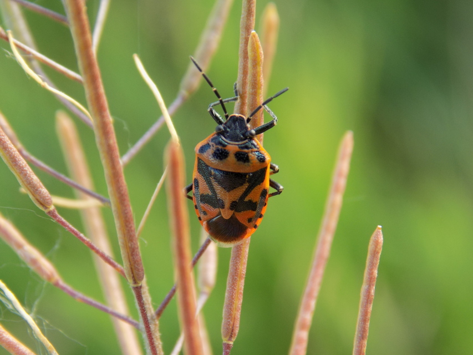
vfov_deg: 12.6
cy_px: 178
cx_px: 236
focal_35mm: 118
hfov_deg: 16.7
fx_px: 1613
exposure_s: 1/30
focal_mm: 20.9
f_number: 4.8
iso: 80
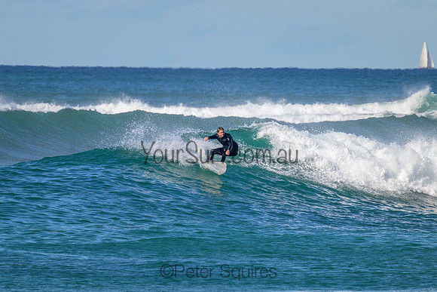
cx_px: 218
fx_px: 10117
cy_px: 146
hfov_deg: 2.5
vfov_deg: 1.7
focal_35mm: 833
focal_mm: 800
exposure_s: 1/2000
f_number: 11
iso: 1100
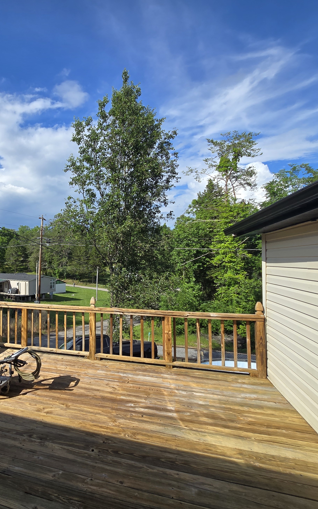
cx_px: 55
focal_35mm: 19
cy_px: 255
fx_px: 263
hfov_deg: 56.8
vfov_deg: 88.0
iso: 50
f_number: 2.2
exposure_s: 1/2277
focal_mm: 2.2
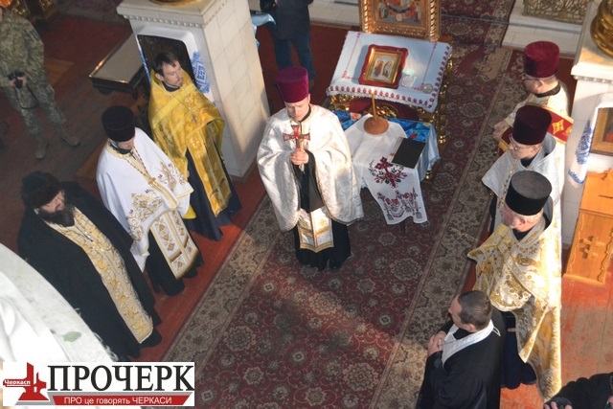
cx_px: 306
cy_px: 204
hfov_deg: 46.4
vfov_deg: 31.9
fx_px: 715
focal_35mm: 42
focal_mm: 28
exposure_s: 1/60
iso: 3200
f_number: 4.5
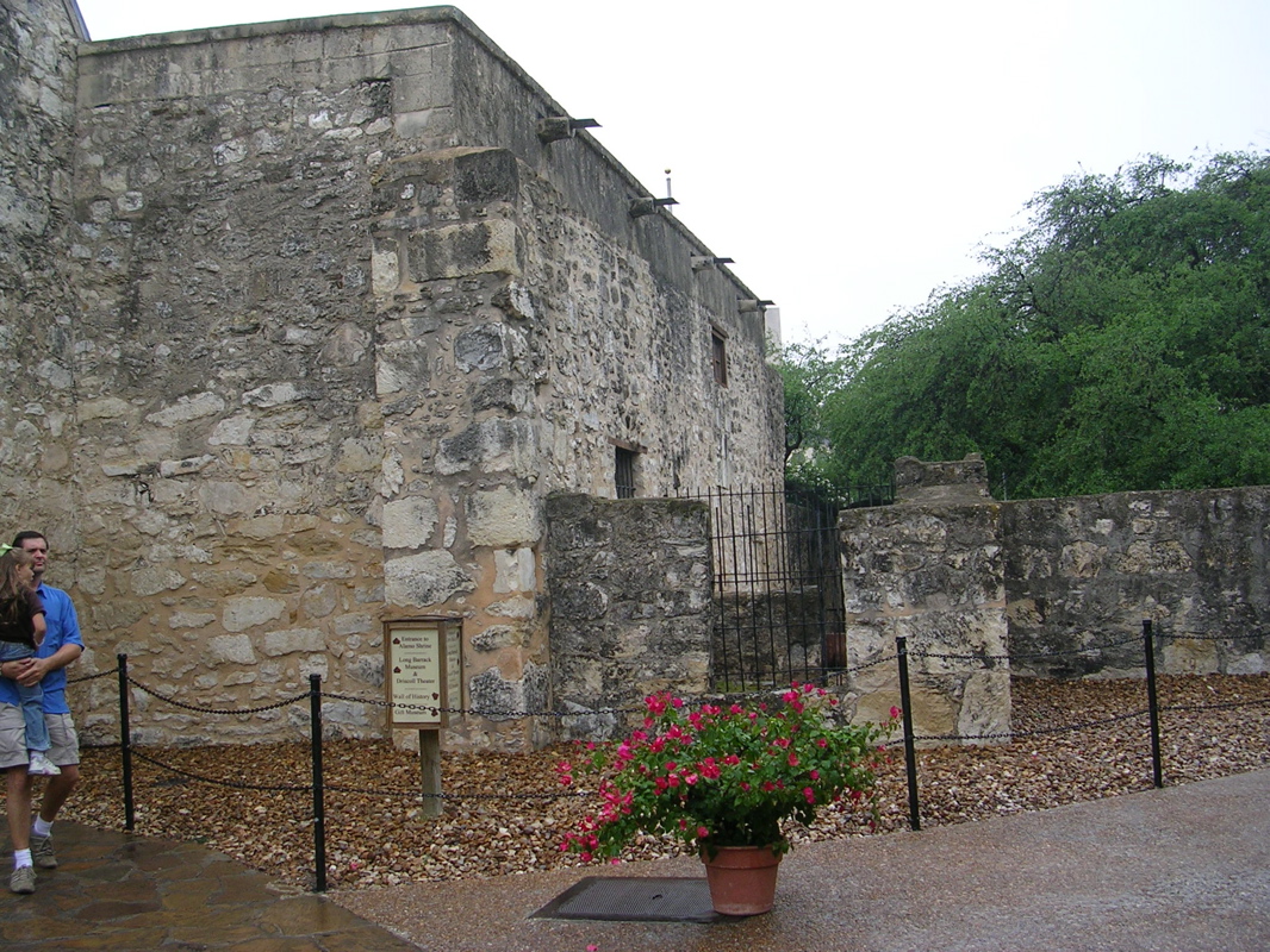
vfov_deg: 37.7
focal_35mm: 38
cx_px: 635
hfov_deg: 49.0
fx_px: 1394
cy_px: 476
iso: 50
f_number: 2.8
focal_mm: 5.8
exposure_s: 1/161
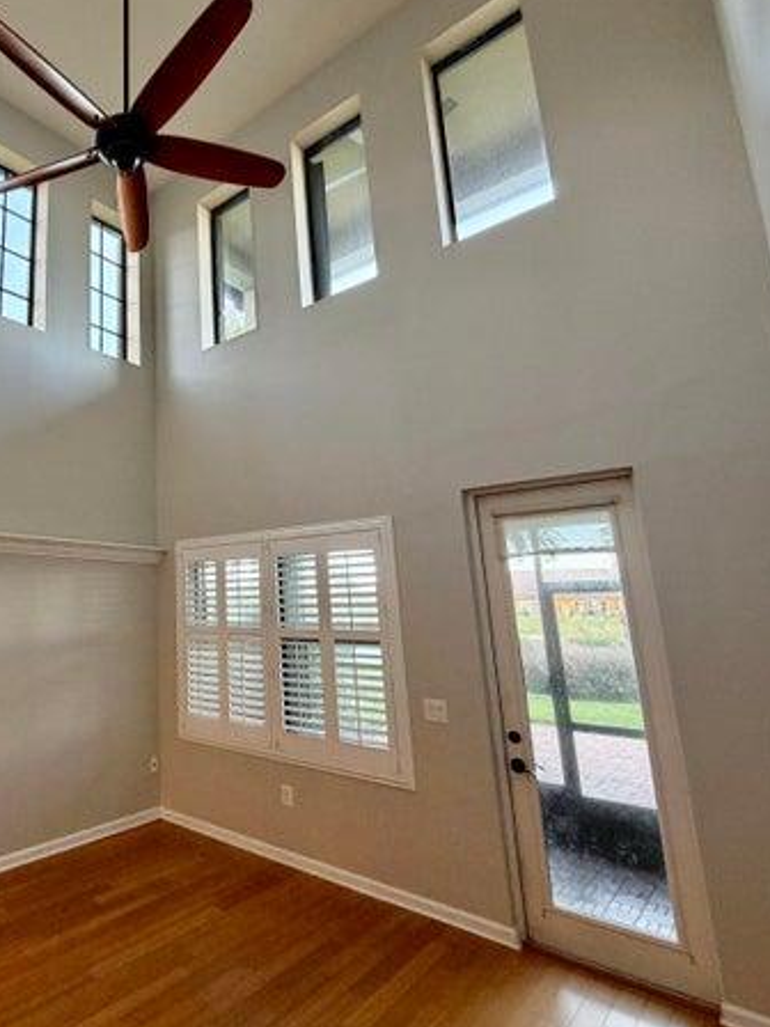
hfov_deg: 59.9
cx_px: 138
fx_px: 593
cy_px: 497
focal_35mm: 20
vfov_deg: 81.7
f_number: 2.2
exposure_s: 1/60
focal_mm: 2.22
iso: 250
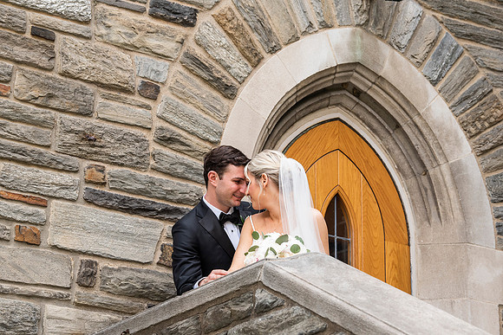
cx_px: 252
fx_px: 1747
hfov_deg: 16.4
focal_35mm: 125
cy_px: 168
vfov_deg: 11.0
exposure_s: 1/500
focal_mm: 125
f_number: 5.6
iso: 800
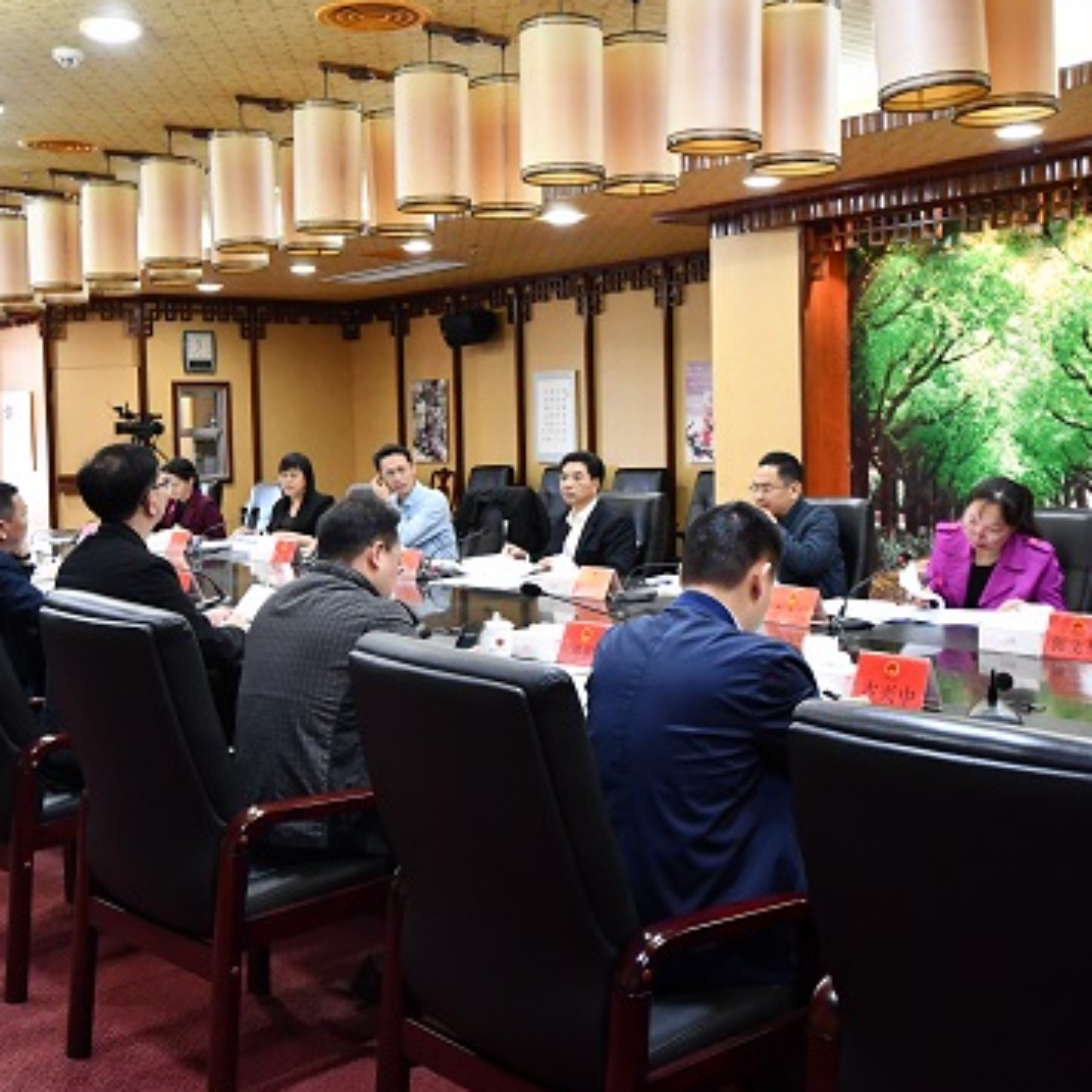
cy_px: 520
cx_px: 551
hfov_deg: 41.9
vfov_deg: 41.8
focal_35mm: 40
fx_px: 1428
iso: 3200
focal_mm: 19
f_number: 4.2
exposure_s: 1/80
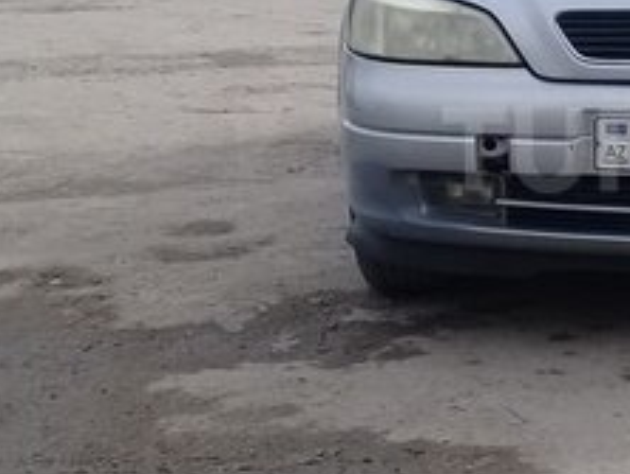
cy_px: 149
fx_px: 1676
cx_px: 732
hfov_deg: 20.1
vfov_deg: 16.1
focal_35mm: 92
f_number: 2.2
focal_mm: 3.3
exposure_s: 1/757
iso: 50
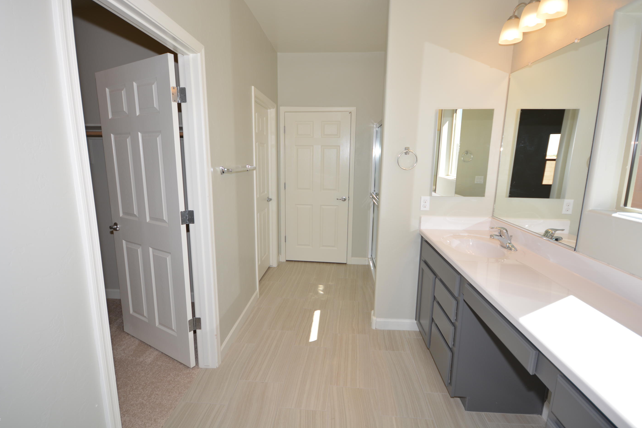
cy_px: 205
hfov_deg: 96.7
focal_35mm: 16
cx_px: 322
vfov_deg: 73.7
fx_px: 285
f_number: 4.5
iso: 100
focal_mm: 10
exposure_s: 1/100
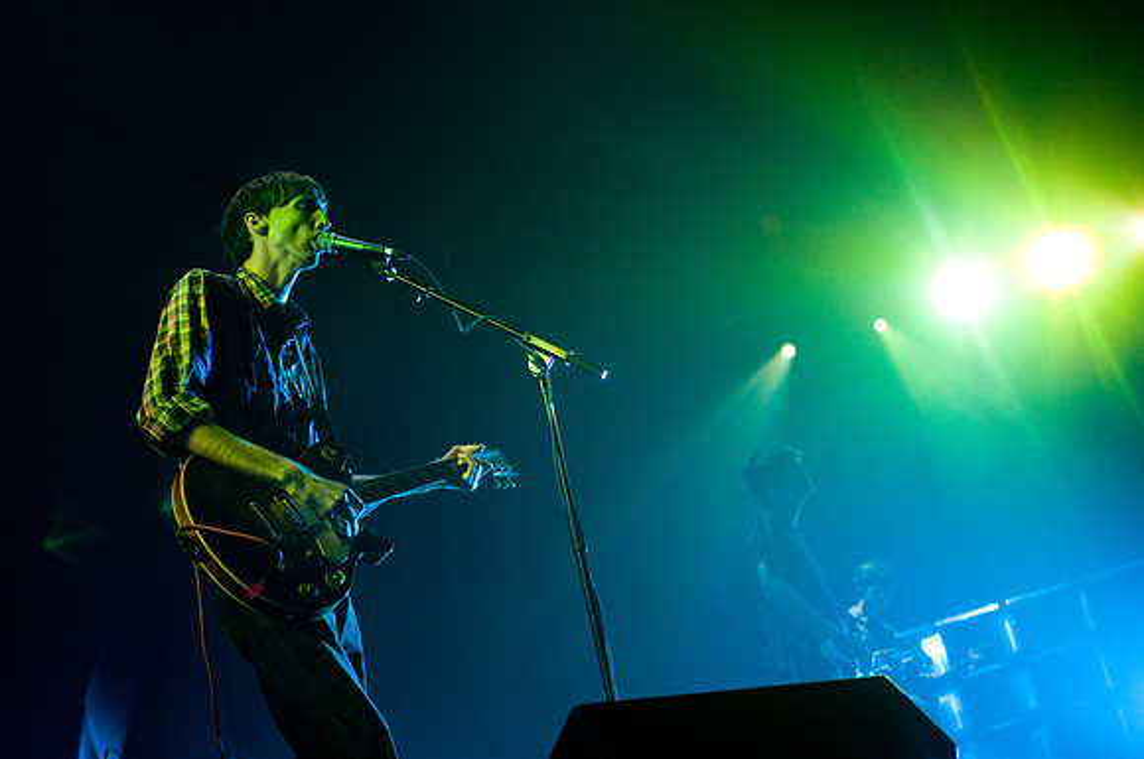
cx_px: 572
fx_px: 1666
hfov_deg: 37.9
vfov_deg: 25.7
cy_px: 380
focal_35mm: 52
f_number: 2.8
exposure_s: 1/160
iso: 1000
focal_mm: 35
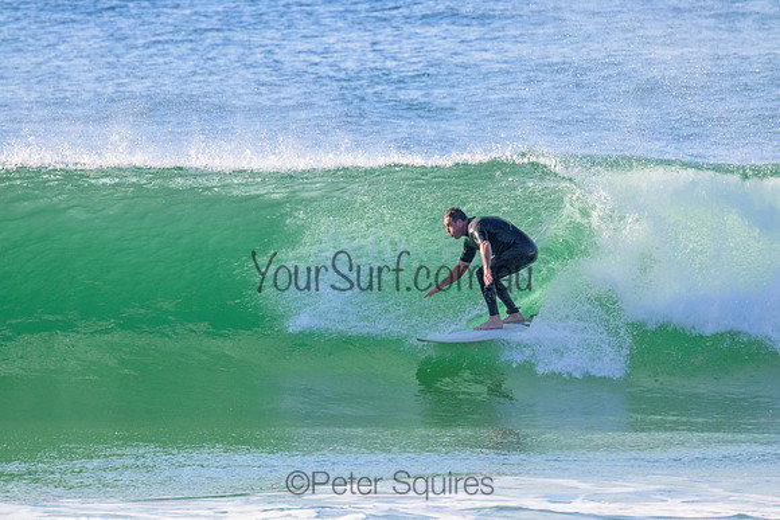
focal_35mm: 800
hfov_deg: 2.6
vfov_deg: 1.7
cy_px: 260
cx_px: 390
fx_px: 17337
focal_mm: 800
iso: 3200
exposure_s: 1/2000
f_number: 11
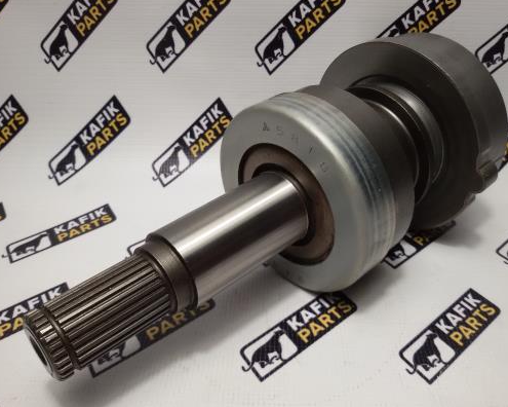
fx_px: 496
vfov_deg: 44.5
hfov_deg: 54.2
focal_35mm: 33
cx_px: 265
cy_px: 206
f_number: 2.4
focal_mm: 2.93
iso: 50
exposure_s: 1/33
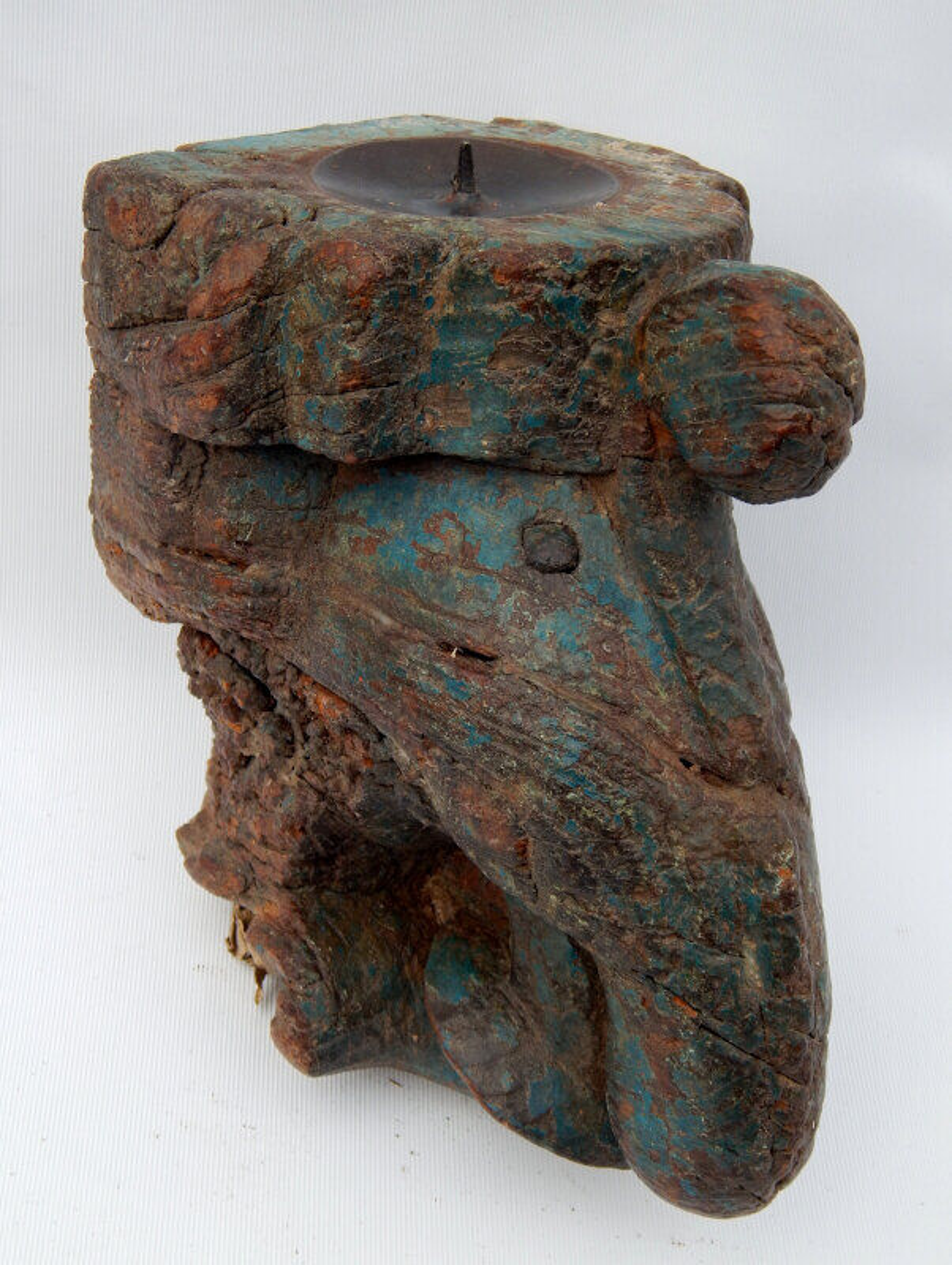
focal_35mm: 49
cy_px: 632
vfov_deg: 38.9
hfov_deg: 29.7
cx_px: 476
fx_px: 1793
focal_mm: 8.6
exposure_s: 1/400
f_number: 3.7
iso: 125
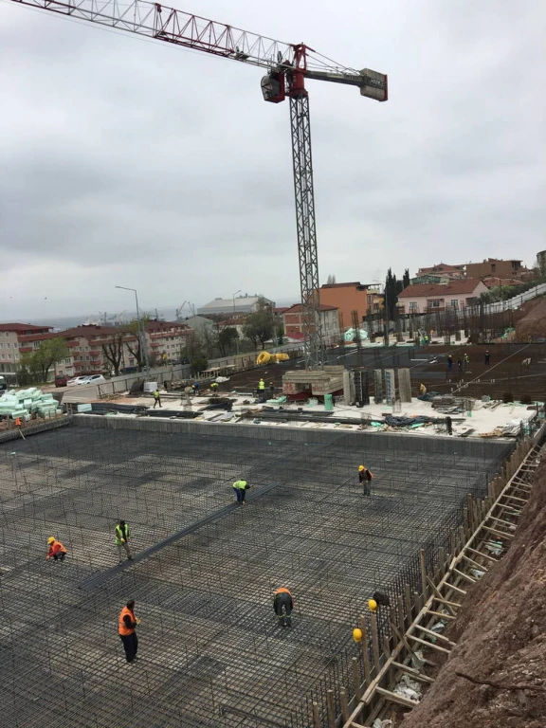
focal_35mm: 29
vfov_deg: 61.7
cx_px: 273
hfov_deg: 48.2
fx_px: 610
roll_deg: +3.9
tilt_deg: -5.5
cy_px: 364
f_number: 2.2
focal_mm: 4.15
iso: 25
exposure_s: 1/351
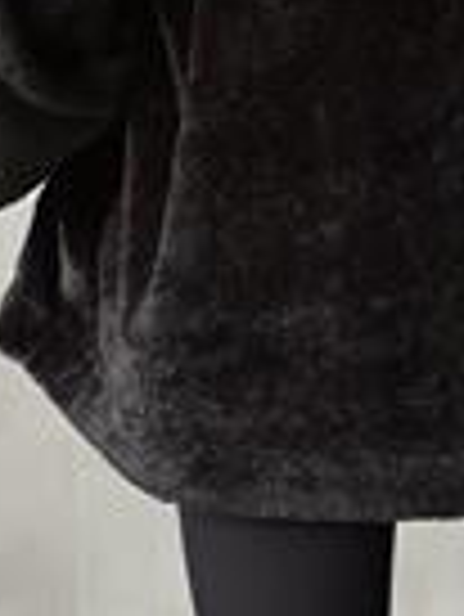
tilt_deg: -4.9
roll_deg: -0.9
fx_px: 2659
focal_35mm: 149
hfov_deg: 9.9
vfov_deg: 12.9
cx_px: 432
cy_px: -108
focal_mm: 6.86
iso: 800
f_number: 1.78
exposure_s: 1/20
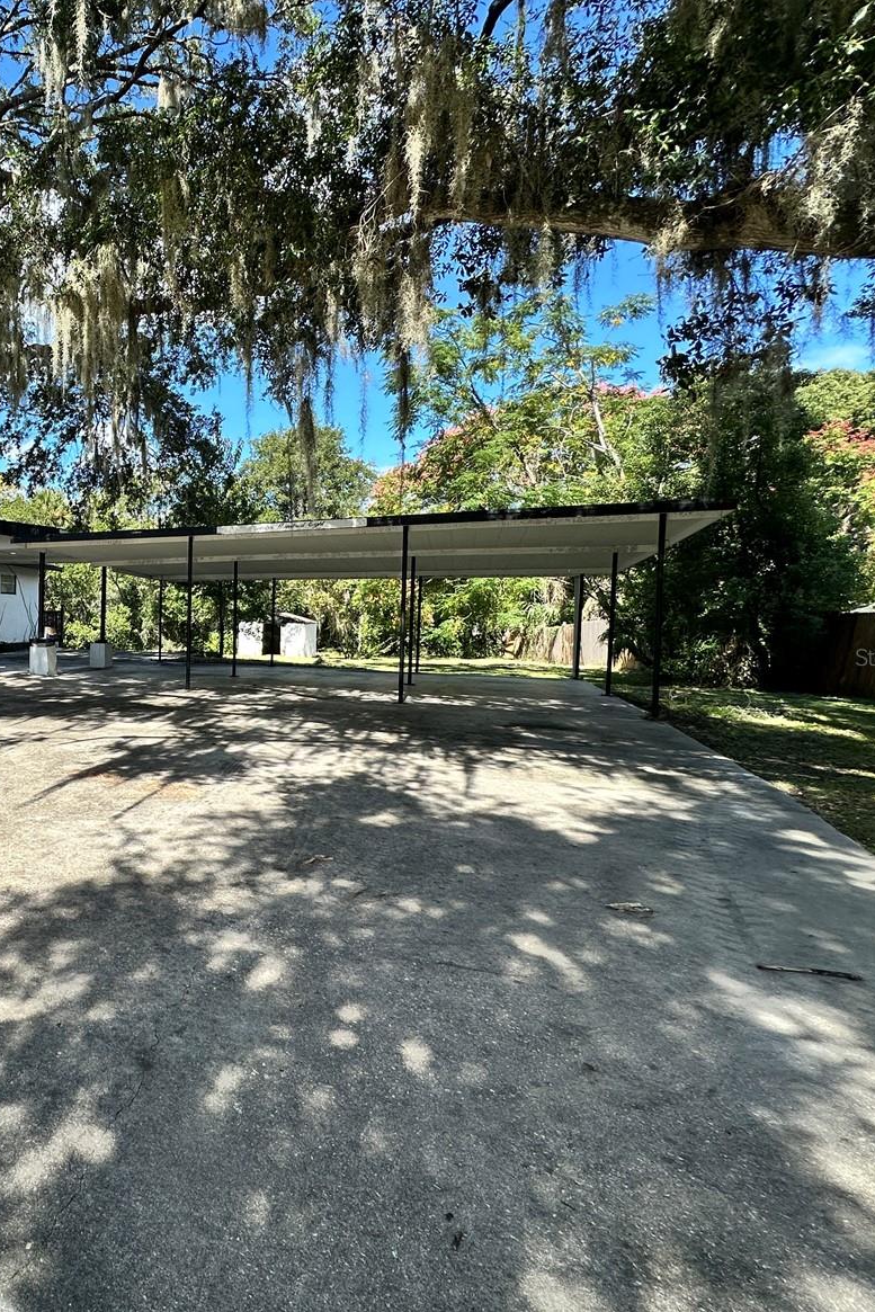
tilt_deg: -3.0
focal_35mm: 20
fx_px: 729
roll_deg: -0.4
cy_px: 657
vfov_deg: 84.0
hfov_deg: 52.9
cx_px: 61
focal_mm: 2.22
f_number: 2.2
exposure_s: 1/818
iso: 50
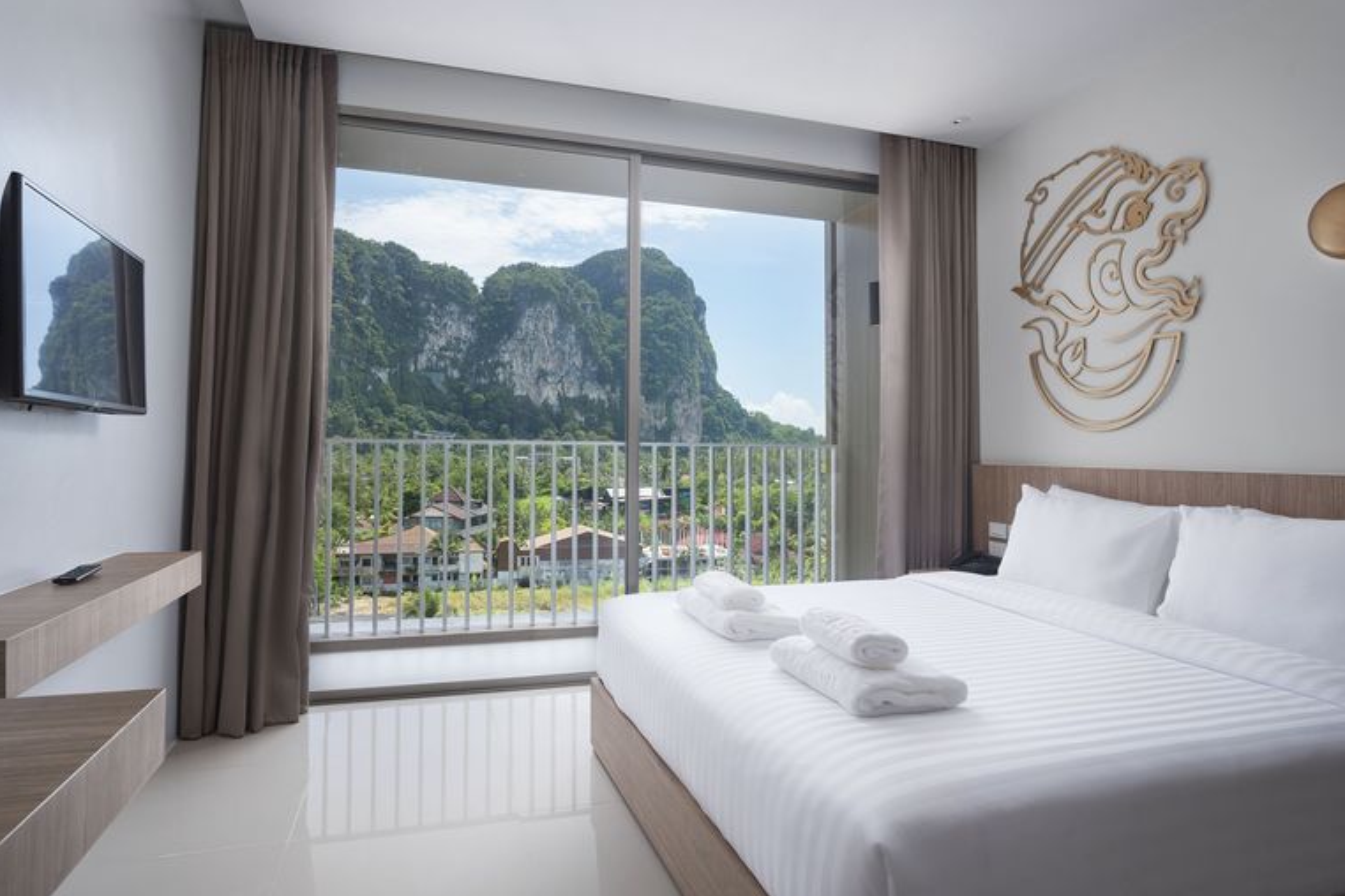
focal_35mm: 21
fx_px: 785
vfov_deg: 59.5
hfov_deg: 81.2
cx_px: 695
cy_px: 464
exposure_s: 1/40
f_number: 8
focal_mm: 20
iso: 200
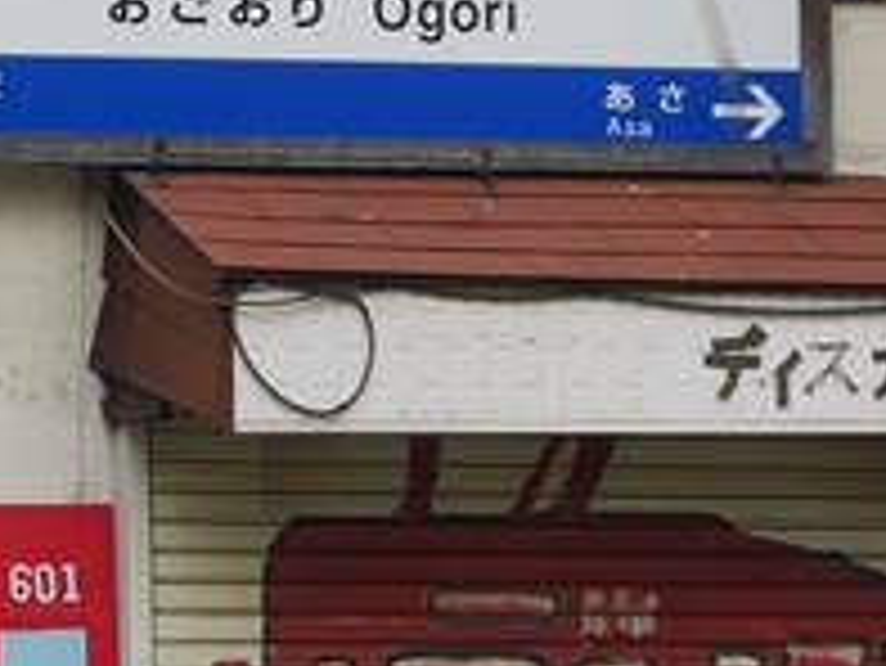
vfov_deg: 5.7
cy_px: 400
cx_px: -148
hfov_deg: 7.6
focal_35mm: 260
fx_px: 6659
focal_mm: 25
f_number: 7.1
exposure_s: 1/200
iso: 200
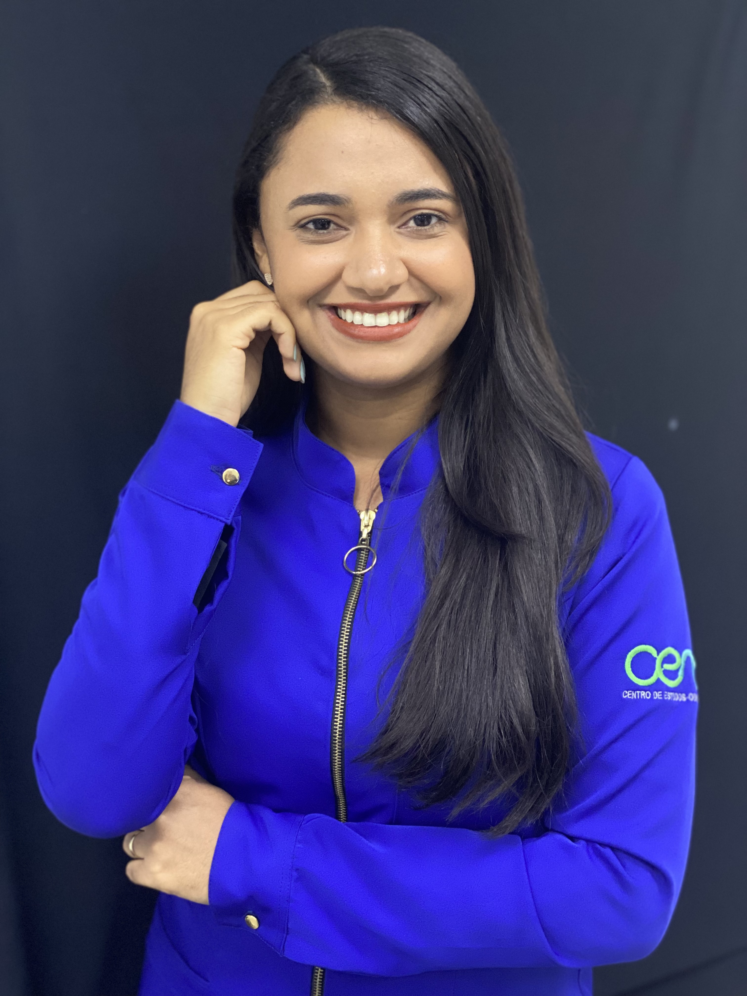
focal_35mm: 52
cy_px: 498
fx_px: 1496
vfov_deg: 36.8
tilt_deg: -8.4
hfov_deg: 28.0
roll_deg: +0.4
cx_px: 374
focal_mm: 6
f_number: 2
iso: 250
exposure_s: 1/40
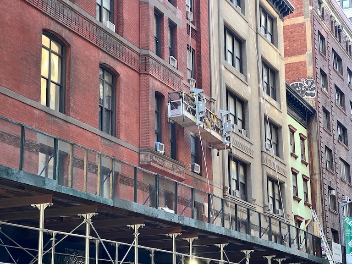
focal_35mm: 77
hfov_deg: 25.3
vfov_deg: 19.1
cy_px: 132
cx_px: 176
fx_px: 783
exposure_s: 1/60
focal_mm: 9
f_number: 2.8
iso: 250
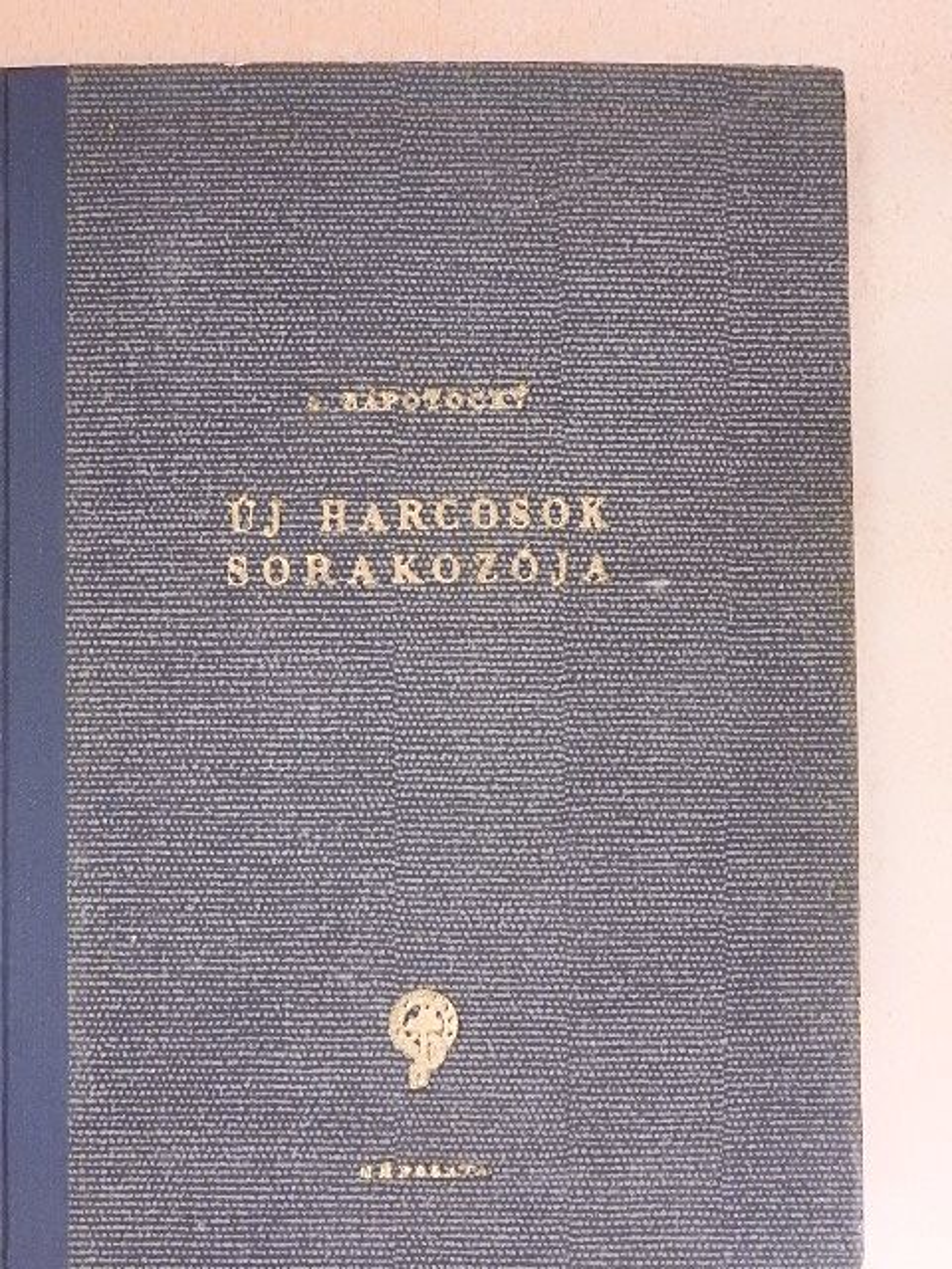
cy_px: 634
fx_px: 1650
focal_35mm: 45
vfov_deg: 42.1
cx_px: 476
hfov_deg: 32.2
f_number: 4
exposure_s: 1/80
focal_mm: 8.1
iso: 1400
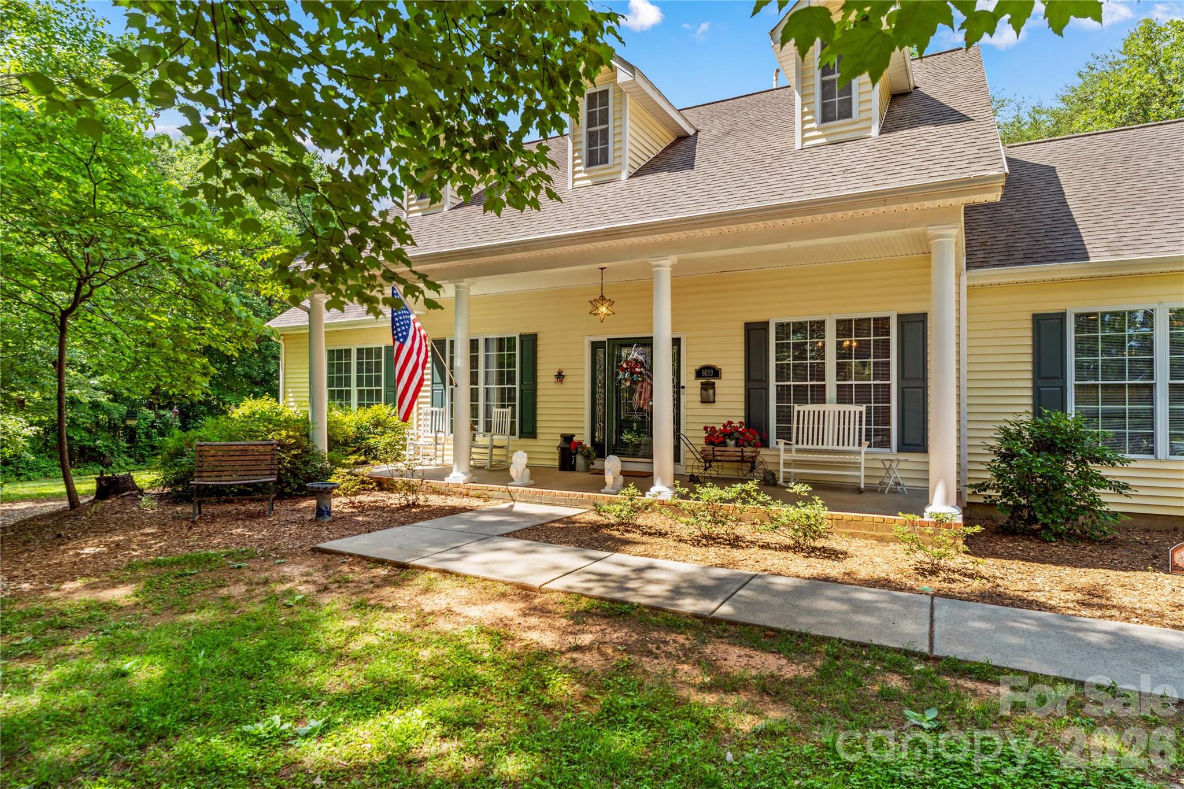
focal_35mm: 20
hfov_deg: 84.0
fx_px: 658
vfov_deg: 61.9
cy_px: 394
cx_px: 592
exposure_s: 1/80
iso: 100
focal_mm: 20
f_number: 8
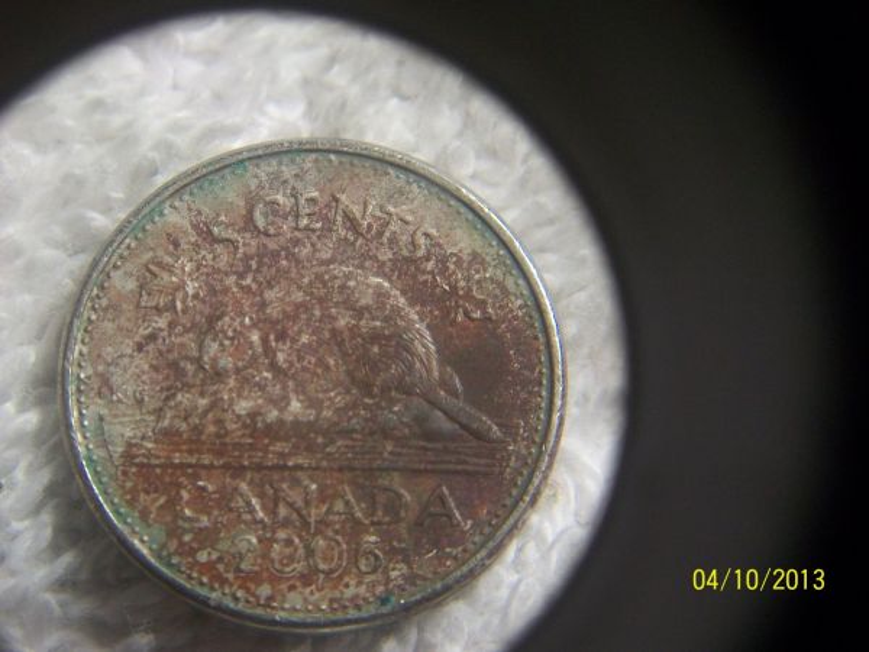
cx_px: 434
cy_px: 326
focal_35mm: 62
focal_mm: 11
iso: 197
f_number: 4.1
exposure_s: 1/100
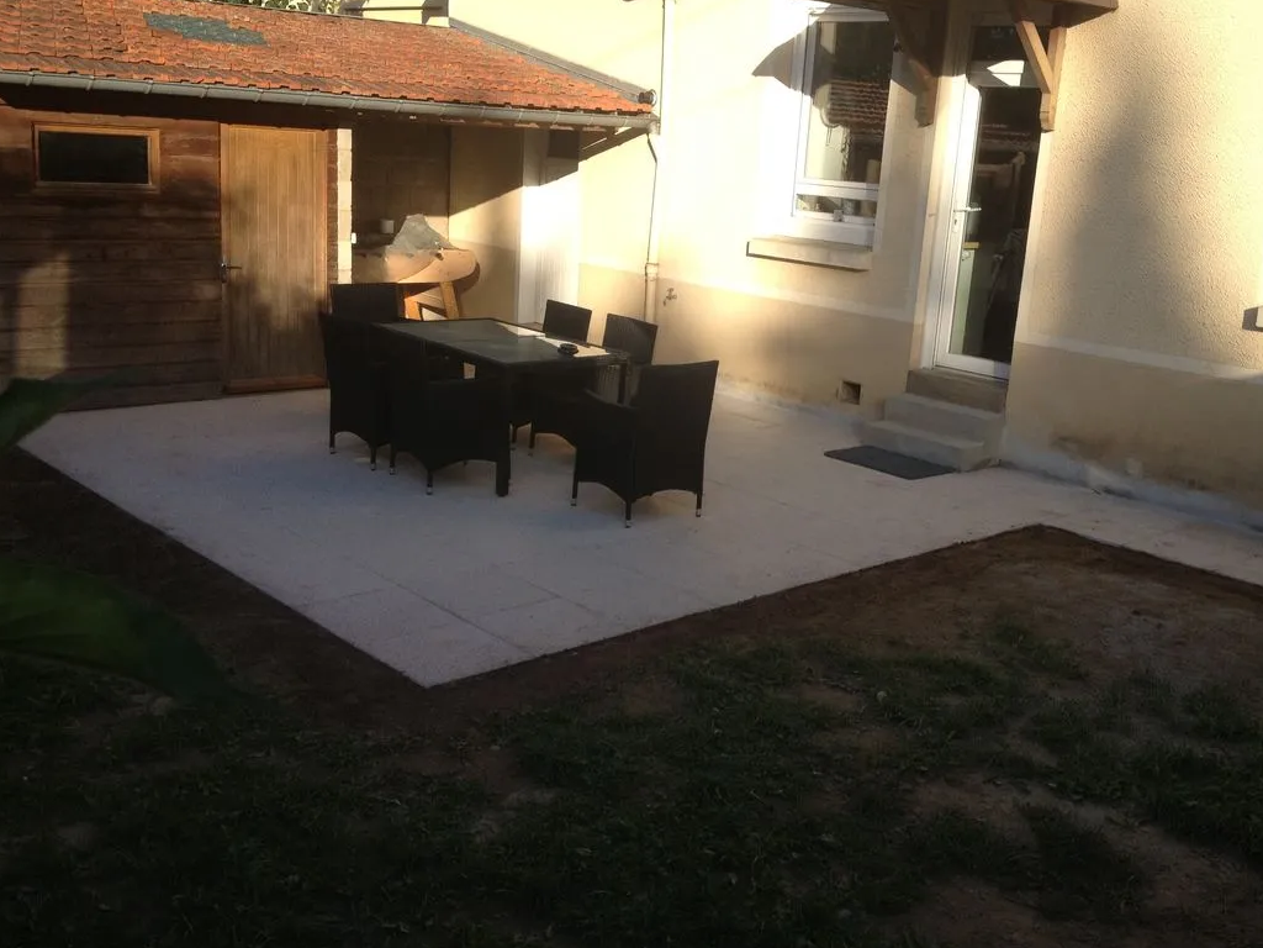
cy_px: 452
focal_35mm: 41
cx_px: 686
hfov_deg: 45.7
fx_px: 1496
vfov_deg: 35.1
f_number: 2.4
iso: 50
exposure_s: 1/876
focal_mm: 4.28
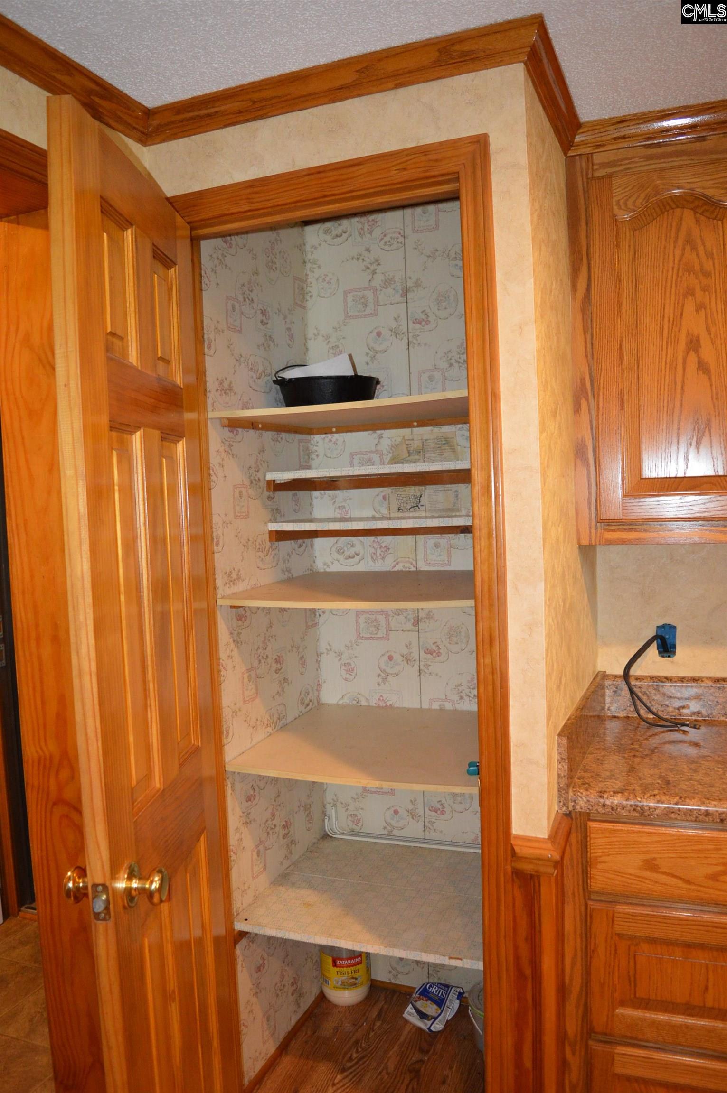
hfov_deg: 47.8
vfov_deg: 67.4
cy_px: 546
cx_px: 364
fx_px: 820
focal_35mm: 27
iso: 1400
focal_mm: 18
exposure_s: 1/60
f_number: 3.5
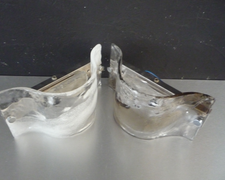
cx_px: 106
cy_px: 90
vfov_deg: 45.8
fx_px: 213
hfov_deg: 55.6
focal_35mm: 32
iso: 800
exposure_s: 1/15
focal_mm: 5.2
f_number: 3.3
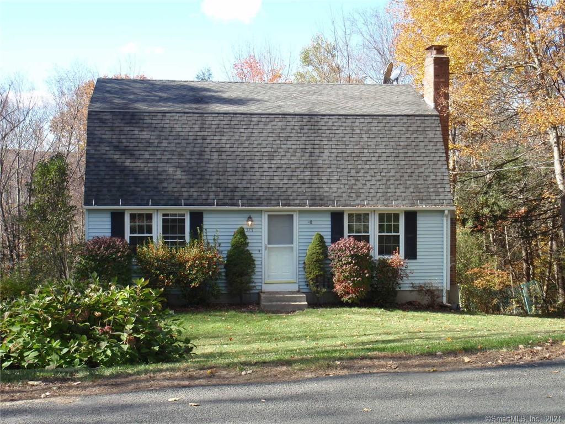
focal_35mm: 48
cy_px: 212
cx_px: 282
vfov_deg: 30.3
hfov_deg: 39.7
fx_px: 783
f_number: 4.2
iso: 64
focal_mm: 8.69
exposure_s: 1/125
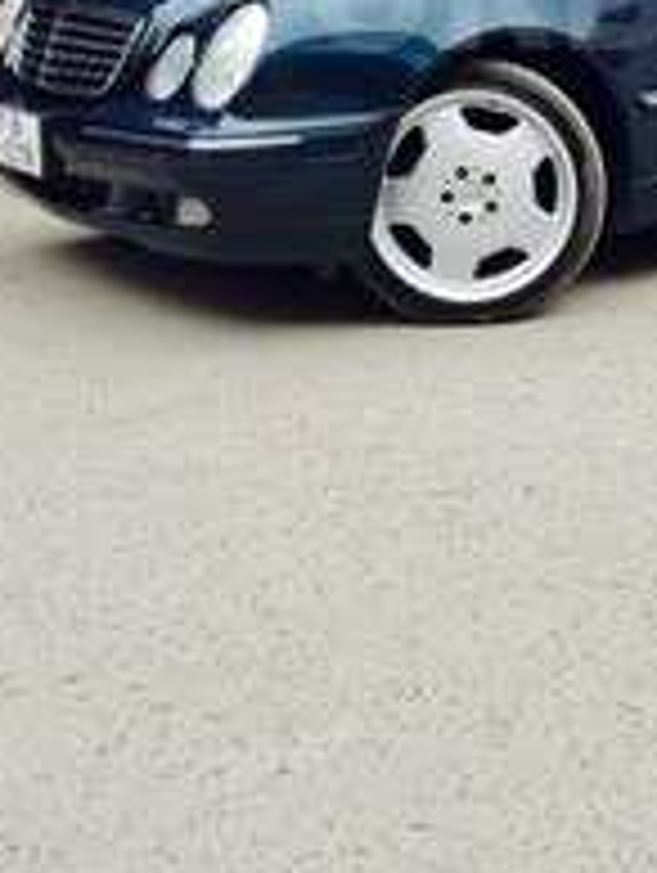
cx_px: 662
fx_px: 1869
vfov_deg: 24.9
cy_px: -18
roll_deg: -0.7
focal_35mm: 74
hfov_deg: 19.4
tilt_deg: -2.4
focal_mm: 4.15
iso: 32
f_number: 2.2
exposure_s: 1/183
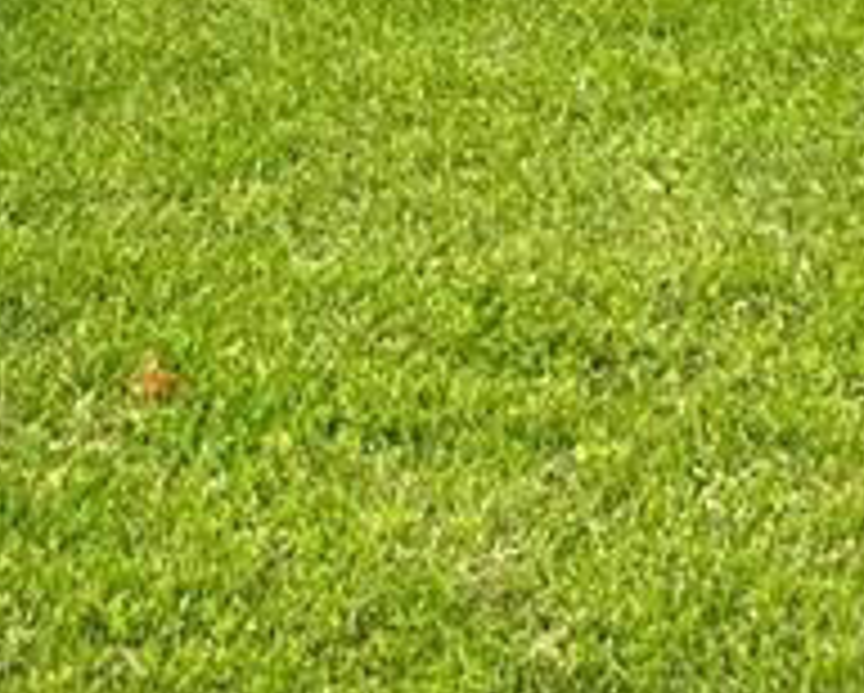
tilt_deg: -3.5
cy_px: -778
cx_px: -288
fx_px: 3456
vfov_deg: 10.4
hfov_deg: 13.7
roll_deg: +0.3
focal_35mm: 135
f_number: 1.5
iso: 50
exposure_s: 1/295
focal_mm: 5.7
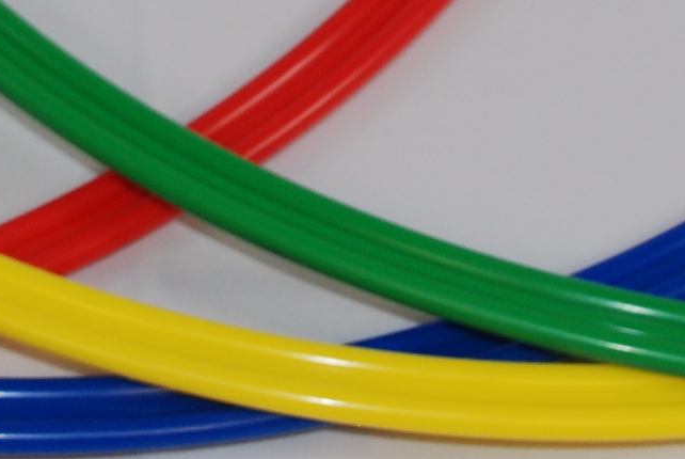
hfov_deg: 9.1
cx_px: 208
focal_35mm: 226
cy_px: -342
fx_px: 4306
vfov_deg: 6.0
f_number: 5
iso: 200
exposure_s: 1/80
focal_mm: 25
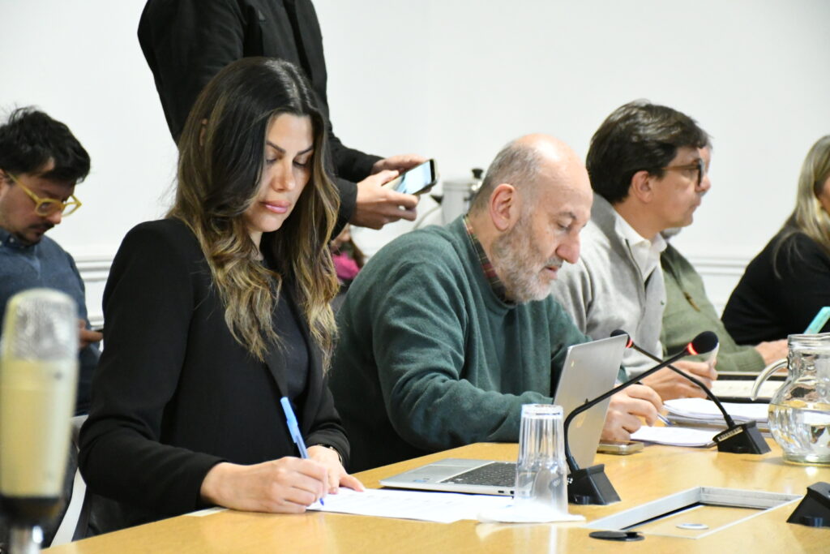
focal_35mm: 112
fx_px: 2582
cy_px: 277
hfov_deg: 18.3
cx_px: 415
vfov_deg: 12.2
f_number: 5
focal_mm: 75
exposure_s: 1/125
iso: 12800
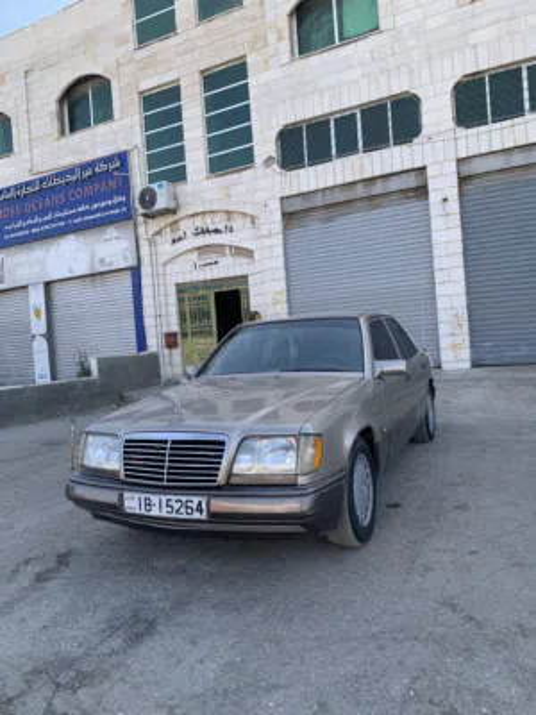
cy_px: 358
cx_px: 268
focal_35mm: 26
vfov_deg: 67.3
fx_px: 537
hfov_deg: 53.1
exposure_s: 1/529
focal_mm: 4.25
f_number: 1.8
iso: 25
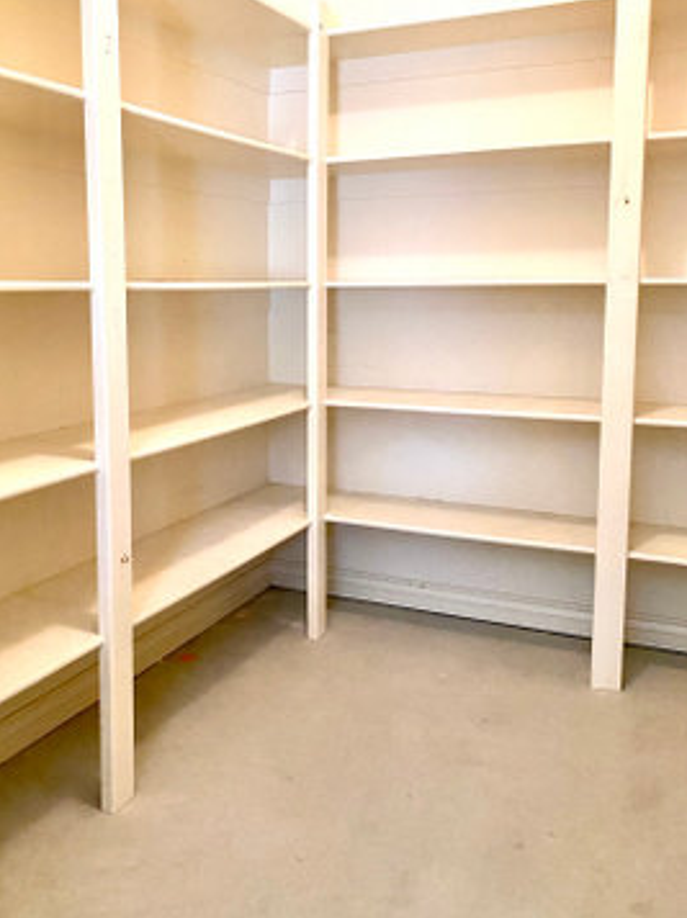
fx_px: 928
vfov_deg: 52.4
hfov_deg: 40.3
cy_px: 386
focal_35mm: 35
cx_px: 255
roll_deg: -0.4
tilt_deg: -6.1
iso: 500
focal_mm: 4.25
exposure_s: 1/60
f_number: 1.8
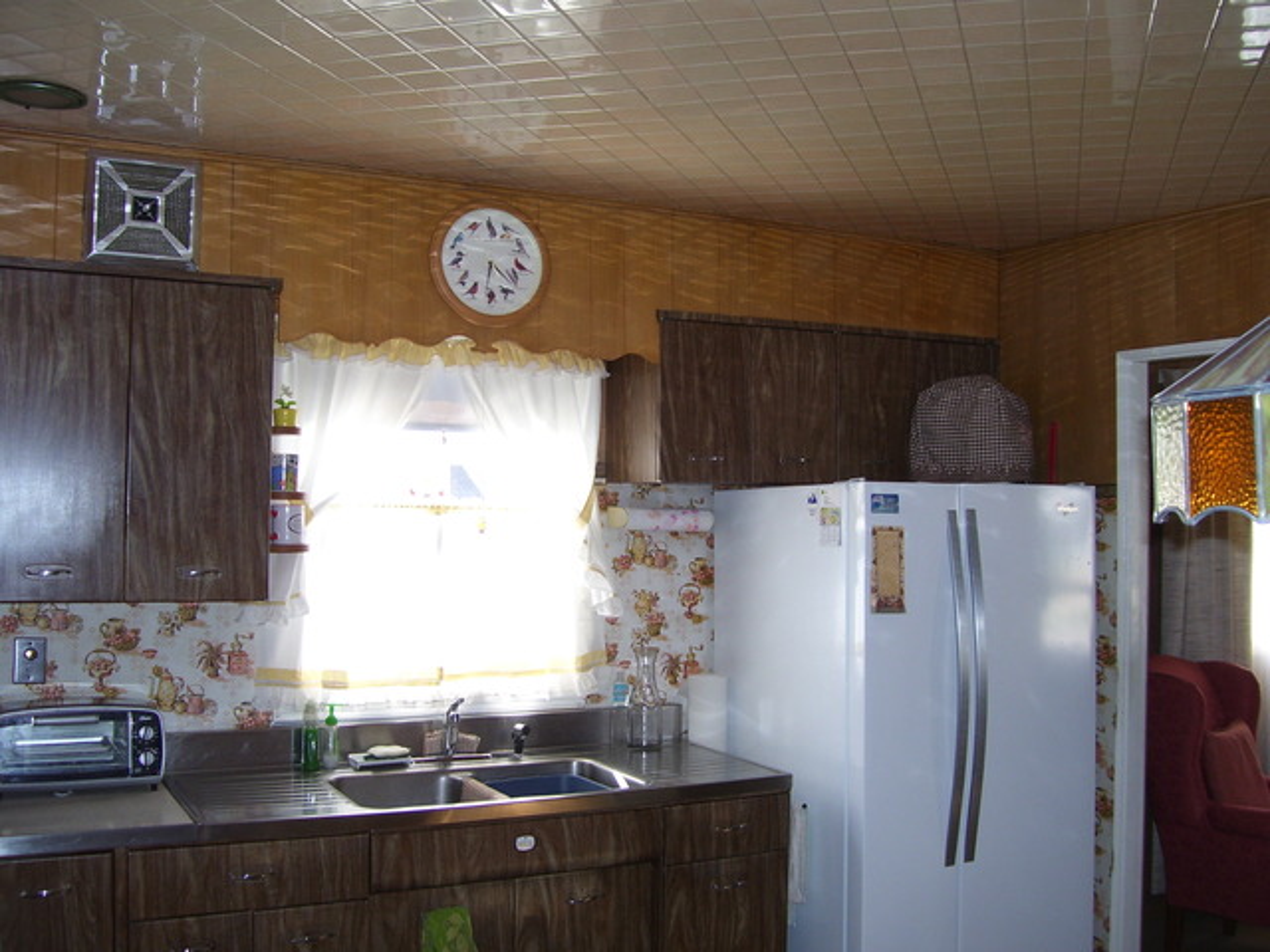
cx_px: 635
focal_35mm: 37
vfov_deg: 38.7
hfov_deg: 50.1
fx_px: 1357
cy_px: 476
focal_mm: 6
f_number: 2.7
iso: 80
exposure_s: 1/60
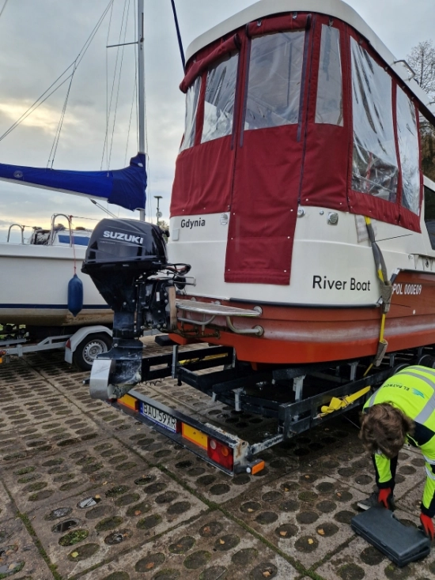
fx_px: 386
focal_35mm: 23
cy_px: 290
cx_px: 218
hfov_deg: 58.9
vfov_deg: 73.9
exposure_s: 1/180
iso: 50
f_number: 1.8
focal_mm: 5.4
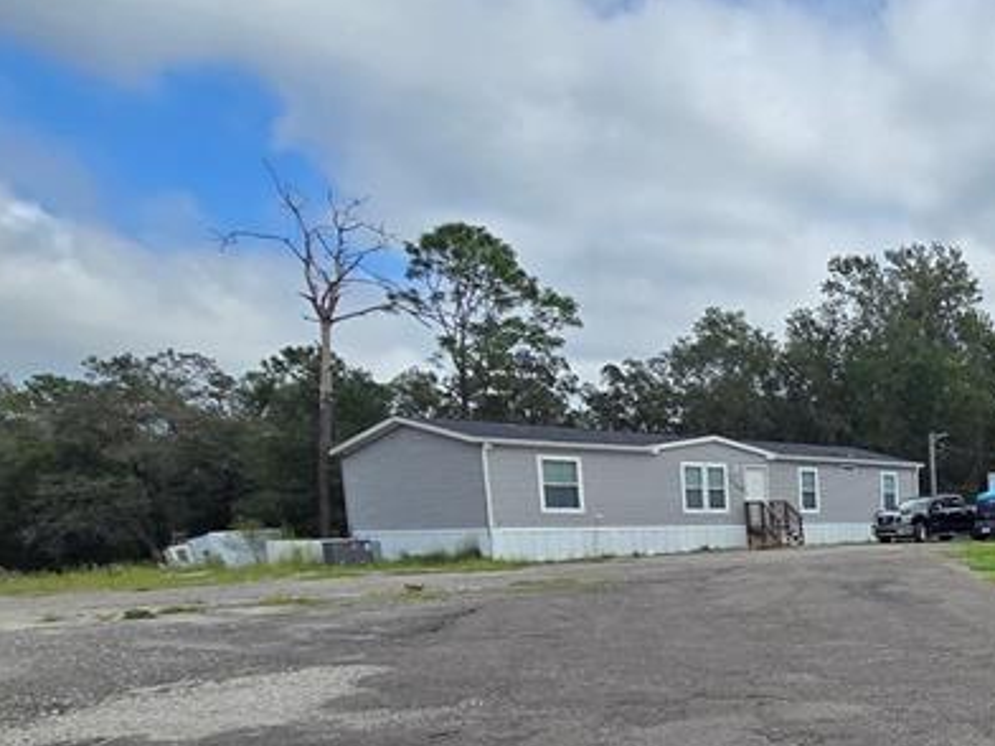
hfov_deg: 40.6
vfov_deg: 39.3
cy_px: 645
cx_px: 1152
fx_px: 977
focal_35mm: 34
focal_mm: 2.2
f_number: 2.2
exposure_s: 1/3354
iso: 50
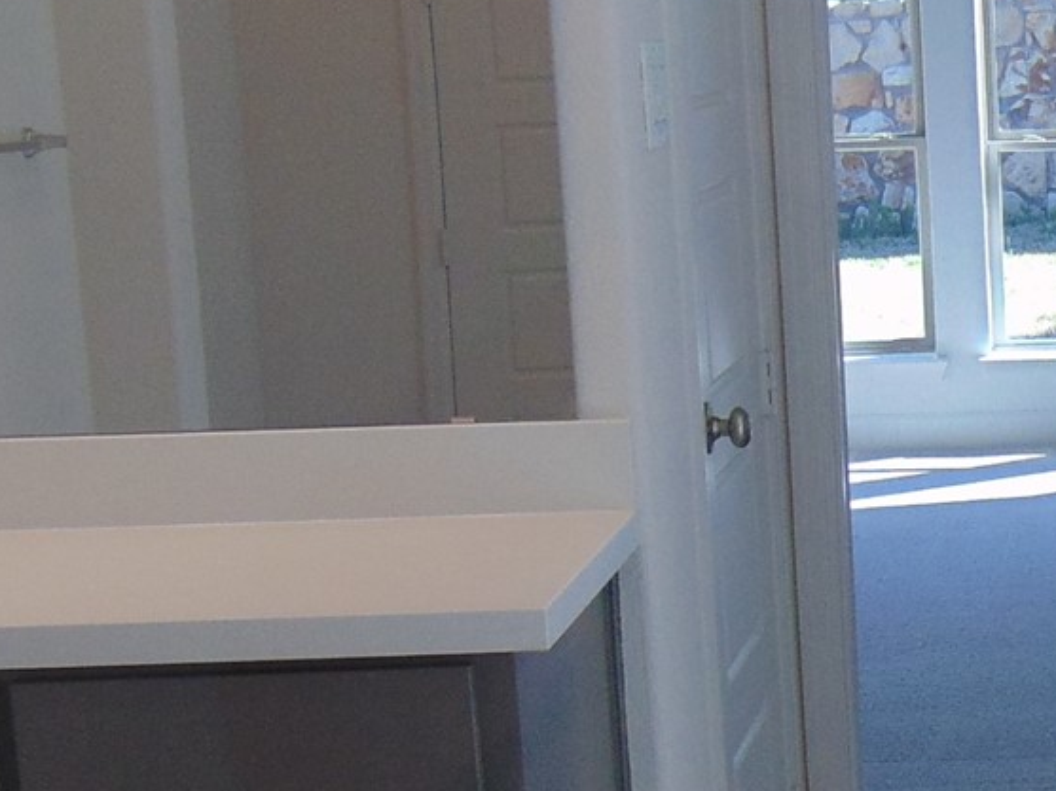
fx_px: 2805
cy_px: 639
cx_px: 1204
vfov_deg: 15.9
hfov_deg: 20.2
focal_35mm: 92
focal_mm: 4.5
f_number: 3
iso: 80
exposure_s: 1/125
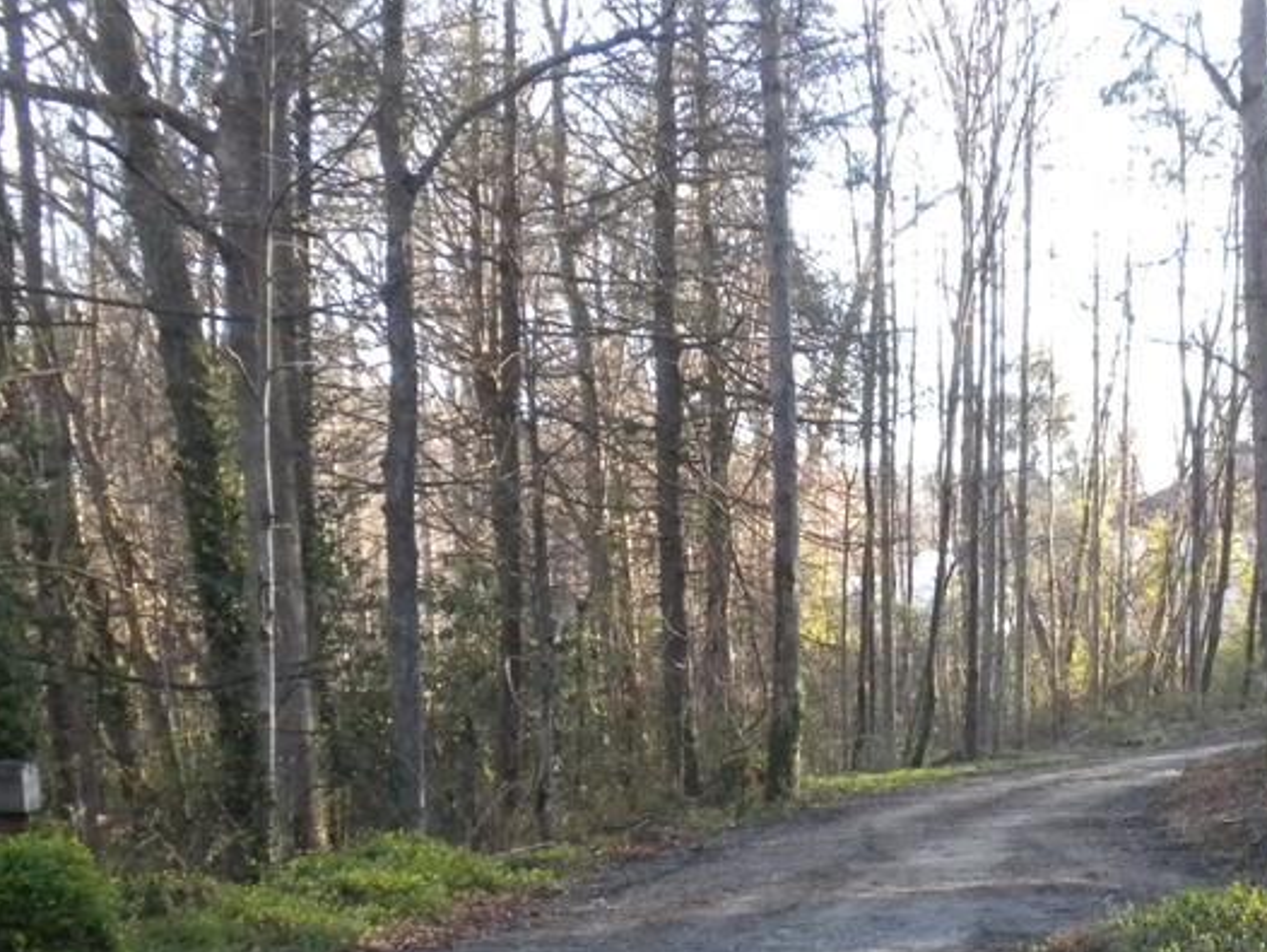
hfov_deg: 26.6
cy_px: 807
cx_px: 992
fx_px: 2637
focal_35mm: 72
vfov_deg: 20.2
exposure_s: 1/185
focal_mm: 6.6
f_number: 3.5
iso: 400
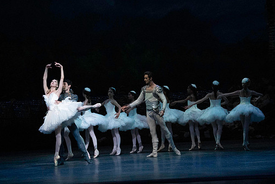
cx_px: 142
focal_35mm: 160
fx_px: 1223
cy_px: 97
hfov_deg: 12.8
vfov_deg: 8.6
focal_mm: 140
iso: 25600
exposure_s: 1/400
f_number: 5
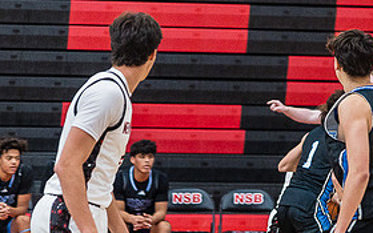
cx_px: 210
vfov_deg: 5.2
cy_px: 140
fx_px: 2572
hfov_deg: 8.3
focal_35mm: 253
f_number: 4
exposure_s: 1/320
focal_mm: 120
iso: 5000
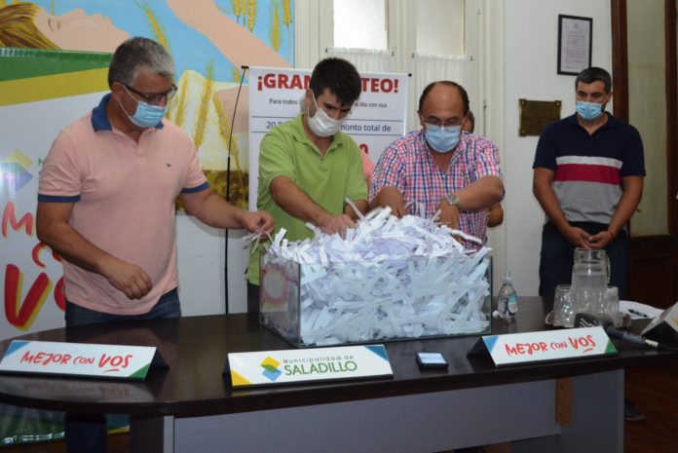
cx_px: 339
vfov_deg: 36.9
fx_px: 678
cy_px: 226
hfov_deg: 53.1
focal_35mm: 36
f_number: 4
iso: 1600
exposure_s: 1/60
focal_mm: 24
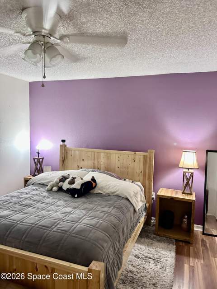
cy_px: 144
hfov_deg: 53.1
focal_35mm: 26
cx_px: 108
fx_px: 217
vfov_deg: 67.3
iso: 400
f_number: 1.5
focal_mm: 5.7
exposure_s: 1/60
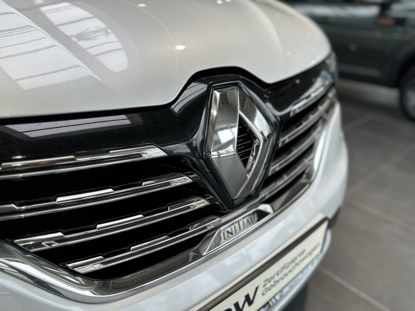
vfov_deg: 56.8
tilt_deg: -27.7
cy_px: 156
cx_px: 208
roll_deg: +3.4
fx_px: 288
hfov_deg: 71.6
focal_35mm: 24
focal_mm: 6.86
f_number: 1.78
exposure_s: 1/171
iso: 64
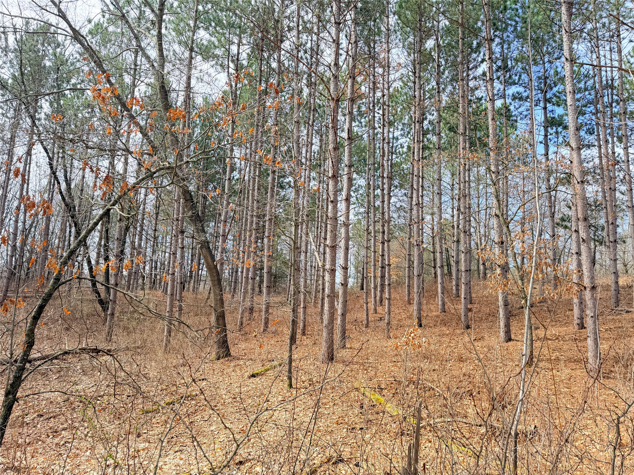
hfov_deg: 71.6
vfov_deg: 56.8
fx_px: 440
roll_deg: -2.5
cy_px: 238
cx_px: 317
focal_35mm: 24
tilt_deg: +8.2
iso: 100
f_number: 1.78
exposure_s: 1/750
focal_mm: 6.76
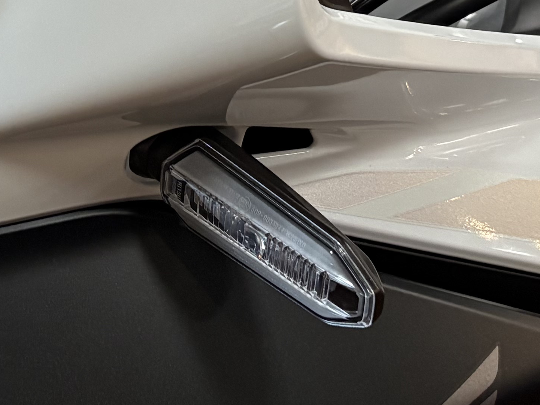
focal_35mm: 103
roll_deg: +3.9
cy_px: -206
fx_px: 1607
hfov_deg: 18.7
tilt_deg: -7.3
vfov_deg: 13.5
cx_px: 31
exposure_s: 1/60
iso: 200
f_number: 1.6
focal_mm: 5.96
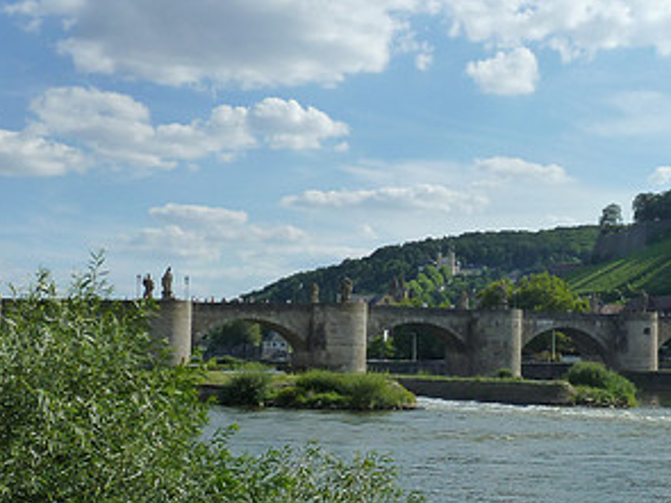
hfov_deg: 32.0
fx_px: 1143
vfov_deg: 24.8
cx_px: 521
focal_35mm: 59
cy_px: 277
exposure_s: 1/500
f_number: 5.6
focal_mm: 5
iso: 125
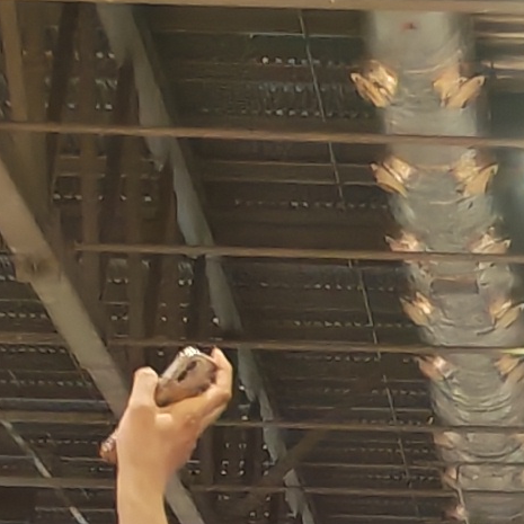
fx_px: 3596
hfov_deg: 8.1
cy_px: 1610
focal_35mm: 210
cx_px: 859
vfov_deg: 7.3
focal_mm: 6.12
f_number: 1.9
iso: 800
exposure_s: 1/50
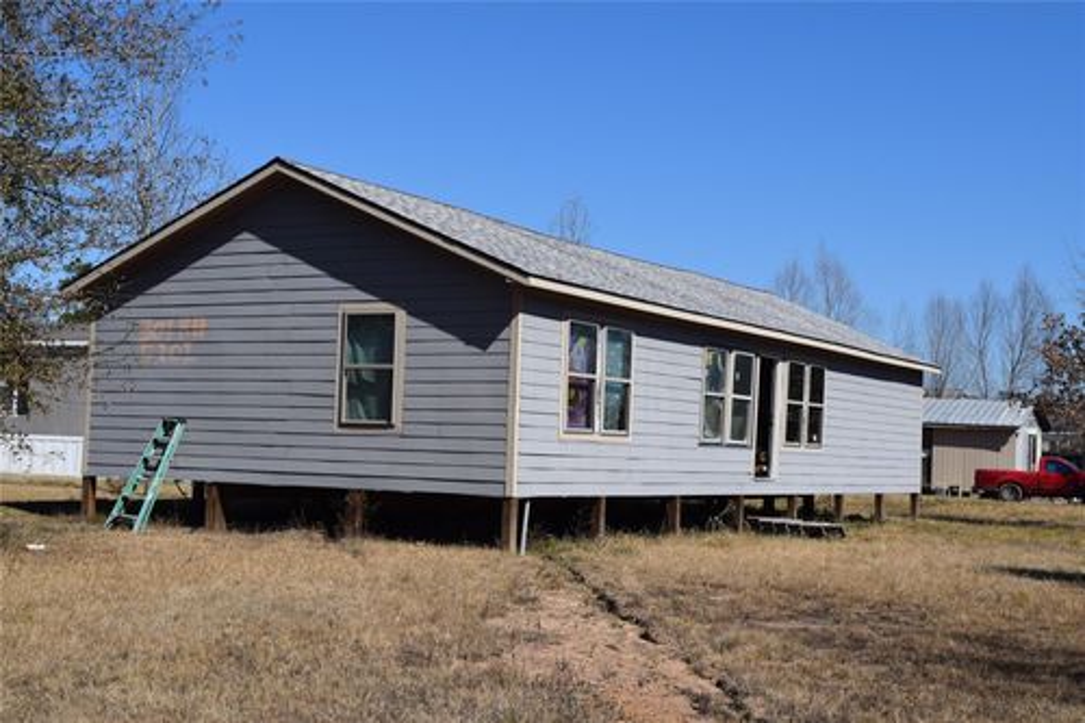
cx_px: 542
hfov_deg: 36.9
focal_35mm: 54
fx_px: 1627
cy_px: 362
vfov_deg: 25.0
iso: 200
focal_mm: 36
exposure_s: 1/500
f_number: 11
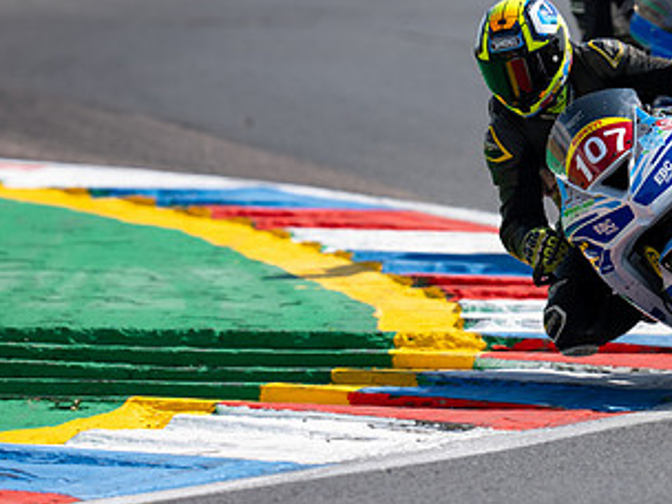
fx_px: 15278
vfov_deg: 1.9
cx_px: 663
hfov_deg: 2.5
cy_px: 112
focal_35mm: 787
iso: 50
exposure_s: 1/500
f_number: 4
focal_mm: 400
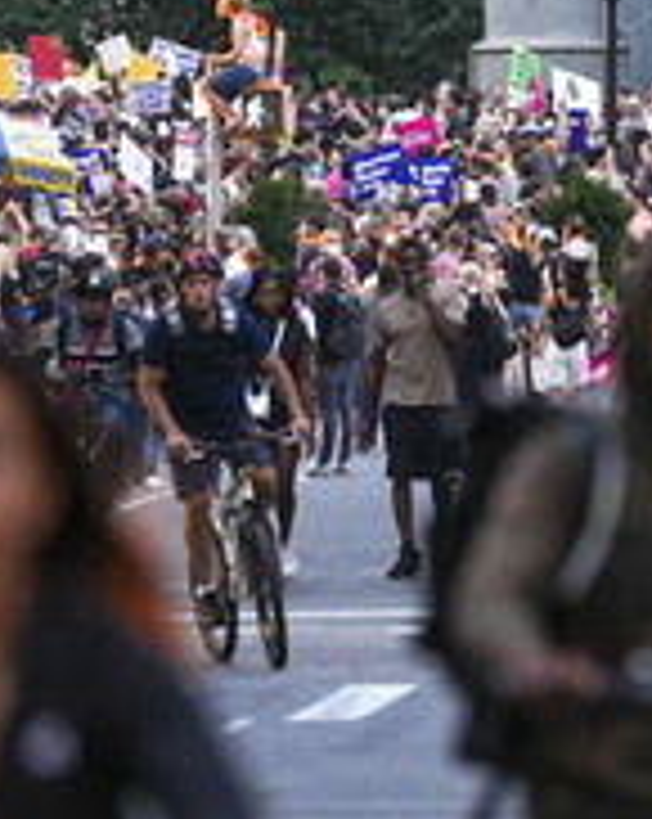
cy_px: 207
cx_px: 549
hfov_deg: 1.7
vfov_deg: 2.1
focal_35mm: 930
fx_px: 22489
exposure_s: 1/250
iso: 3200
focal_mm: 400
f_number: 8
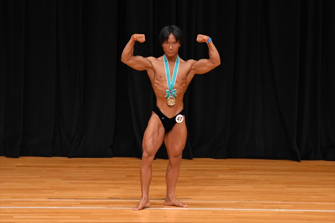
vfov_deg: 4.8
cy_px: 112
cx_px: 168
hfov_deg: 7.2
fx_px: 2651
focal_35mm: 285
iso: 3200
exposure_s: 1/400
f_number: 5.6
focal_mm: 190
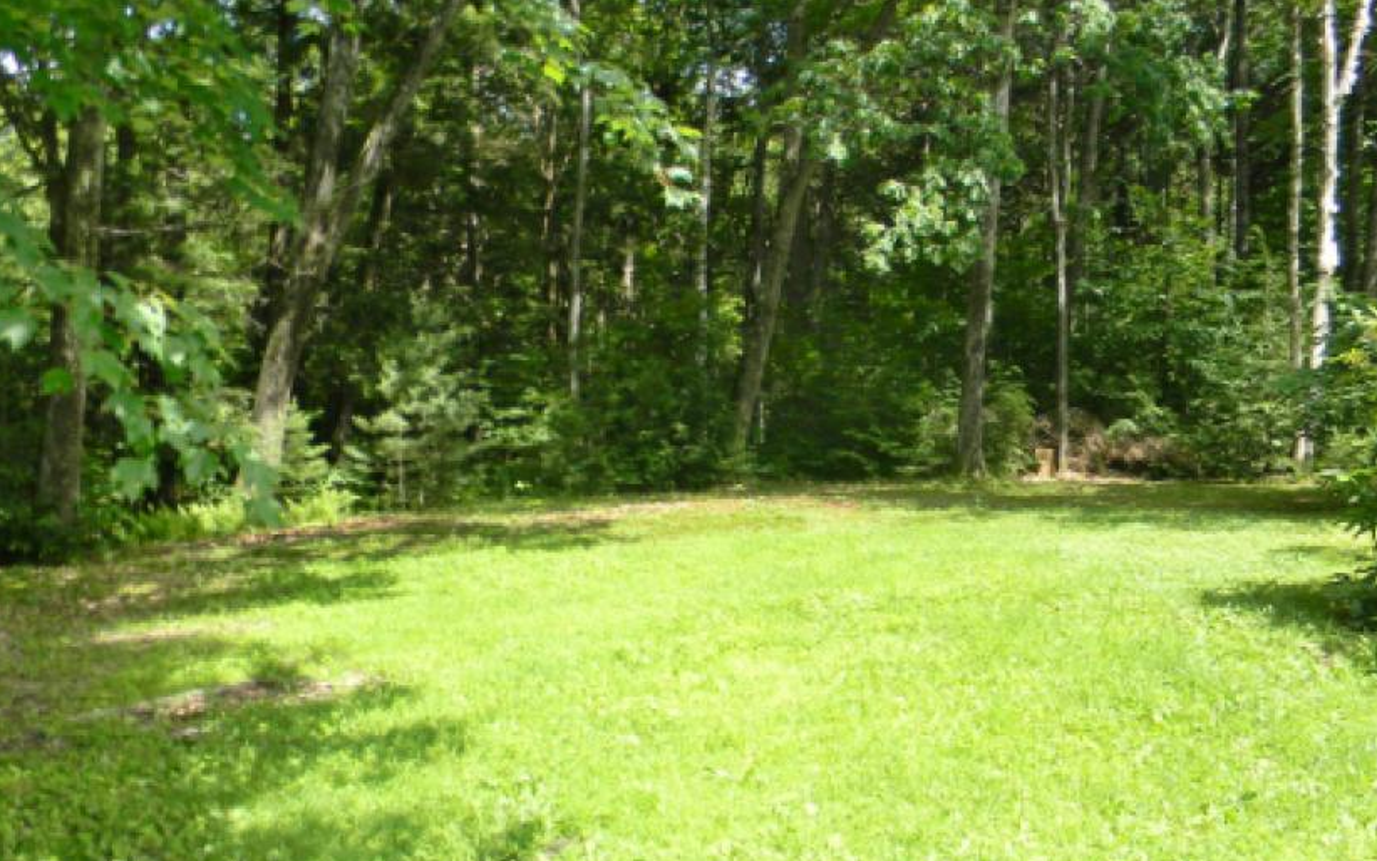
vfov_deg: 34.4
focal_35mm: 37
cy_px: 428
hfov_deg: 52.7
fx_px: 1389
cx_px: 707
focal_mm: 5
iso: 112
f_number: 3.5
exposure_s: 1/286
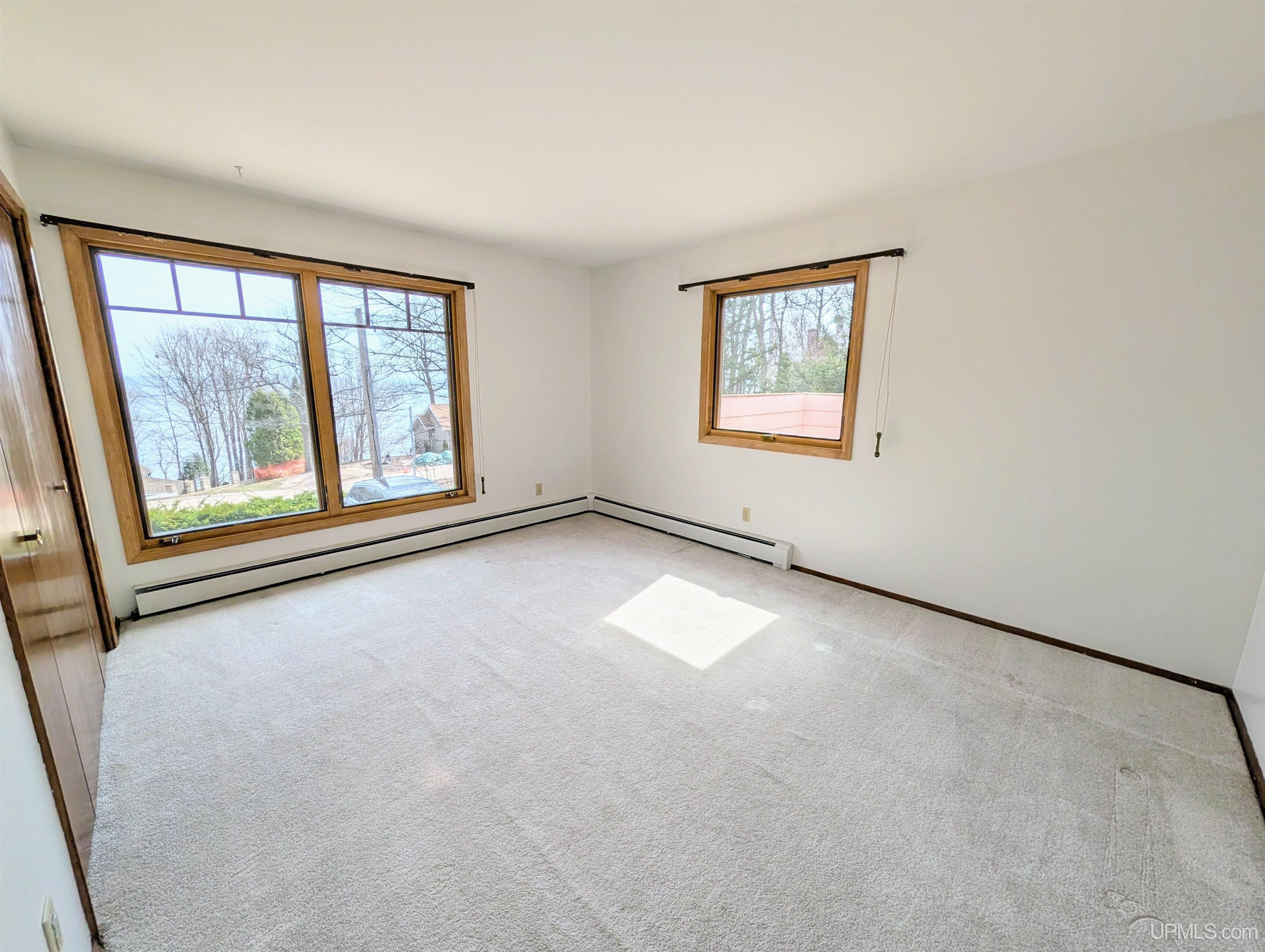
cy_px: 476
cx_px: 632
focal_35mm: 12
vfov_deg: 94.6
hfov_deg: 110.5
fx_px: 439
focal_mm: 2.02
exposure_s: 1/616
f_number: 1.7
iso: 52
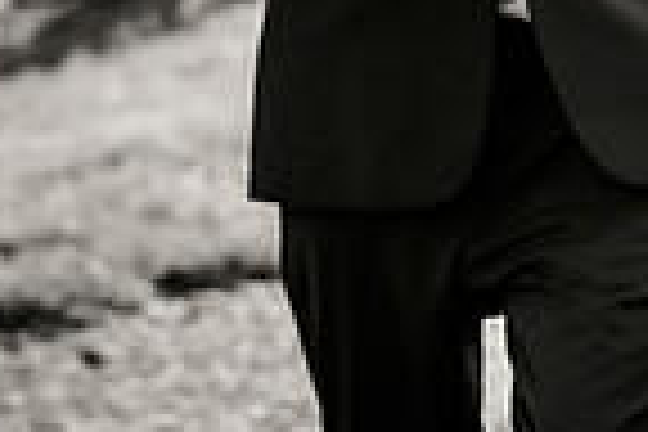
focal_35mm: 281
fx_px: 5058
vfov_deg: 4.9
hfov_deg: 7.1
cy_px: -223
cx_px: 1166
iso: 800
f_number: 3.5
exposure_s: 1/4000
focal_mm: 70
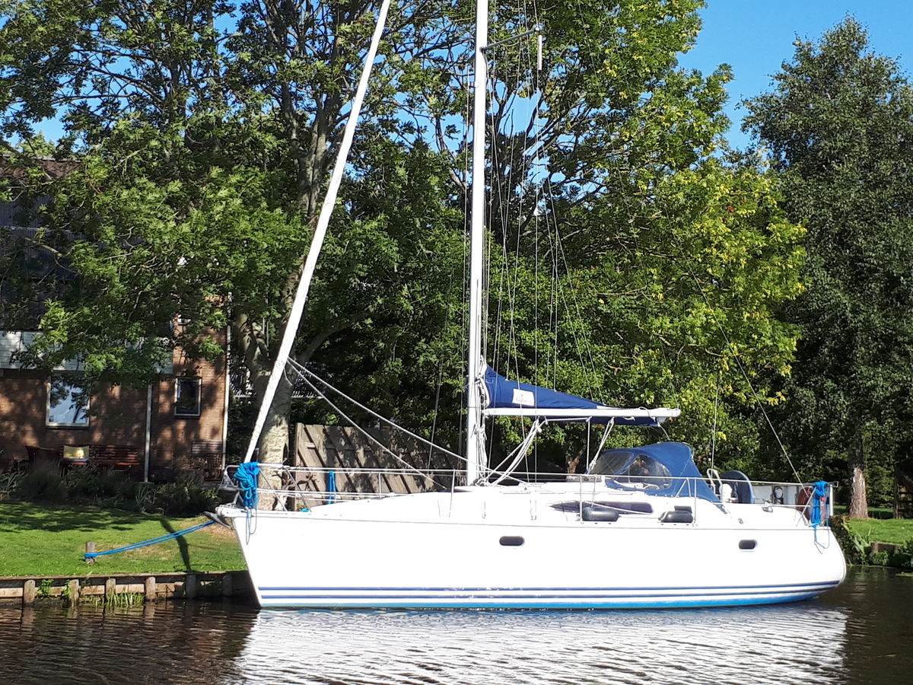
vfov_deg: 51.4
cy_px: 342
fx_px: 712
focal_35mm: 27
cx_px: 456
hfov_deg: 65.3
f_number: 1.9
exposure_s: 1/1101
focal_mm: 3.6
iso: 40
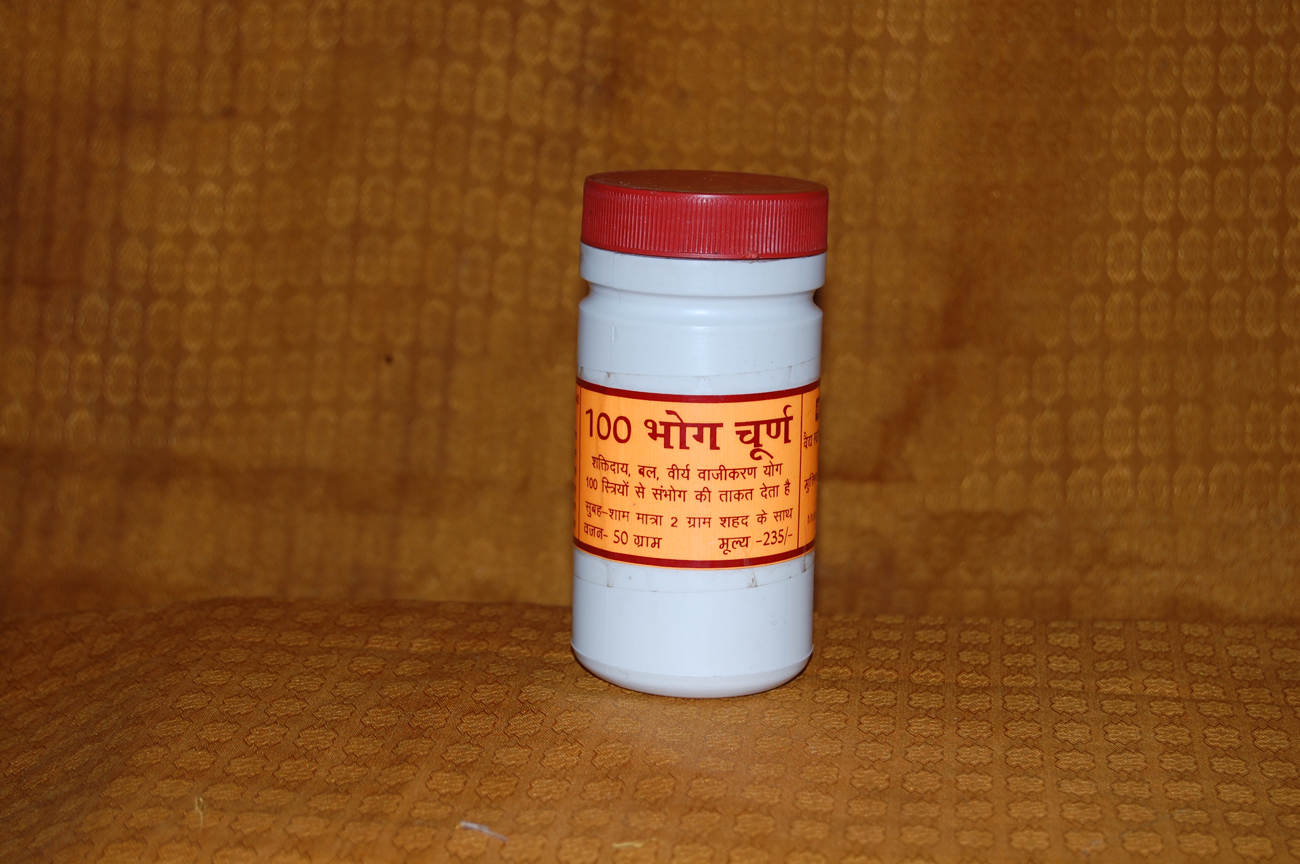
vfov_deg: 16.5
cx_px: 650
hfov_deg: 24.6
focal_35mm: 82
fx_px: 2976
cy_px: 432
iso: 200
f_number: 7.1
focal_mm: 55
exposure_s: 1/160
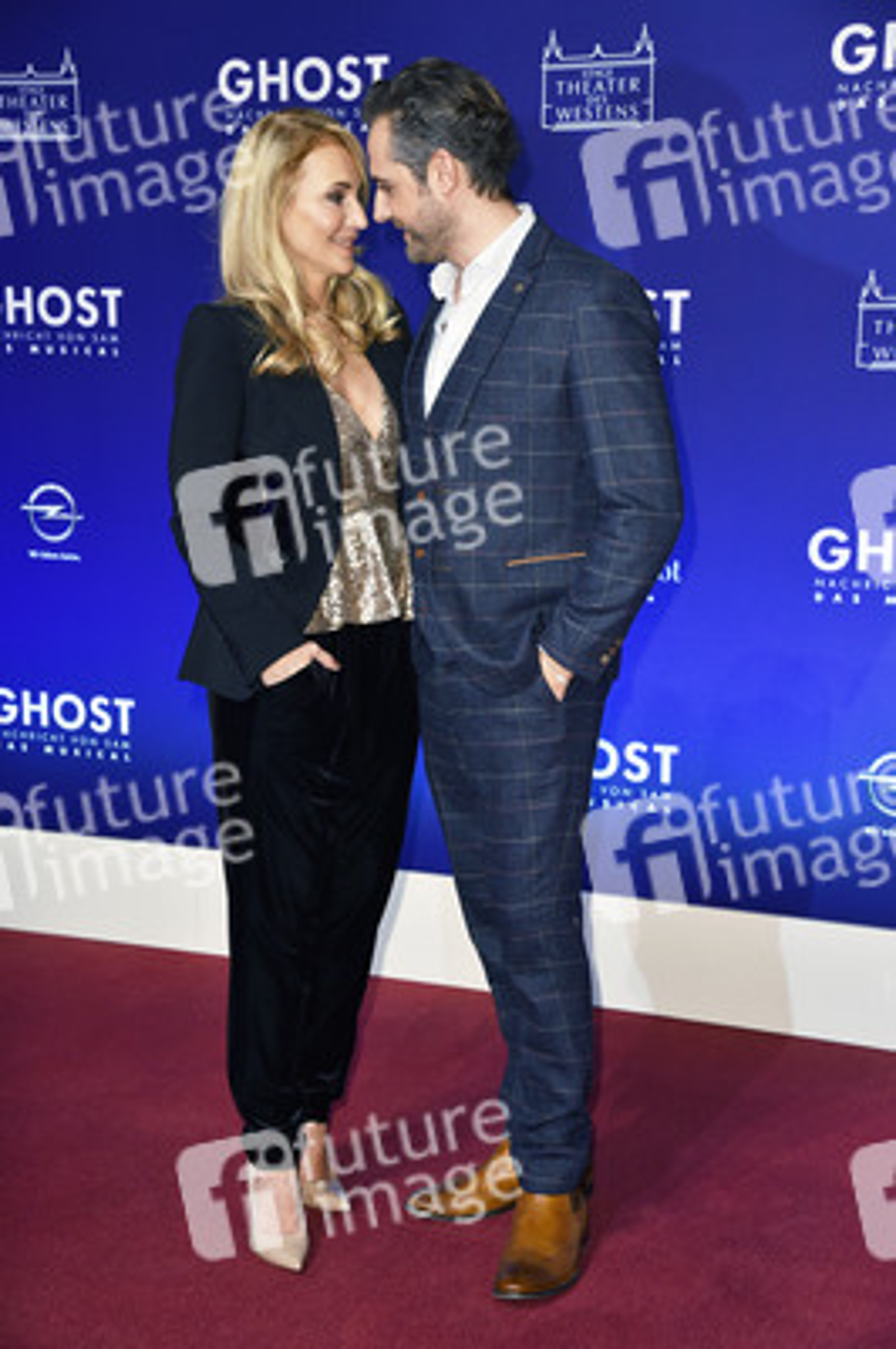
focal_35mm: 58
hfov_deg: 23.3
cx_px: 448
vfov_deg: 34.5
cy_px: 674
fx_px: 2169
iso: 800
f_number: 6.3
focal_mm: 58
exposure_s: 1/200
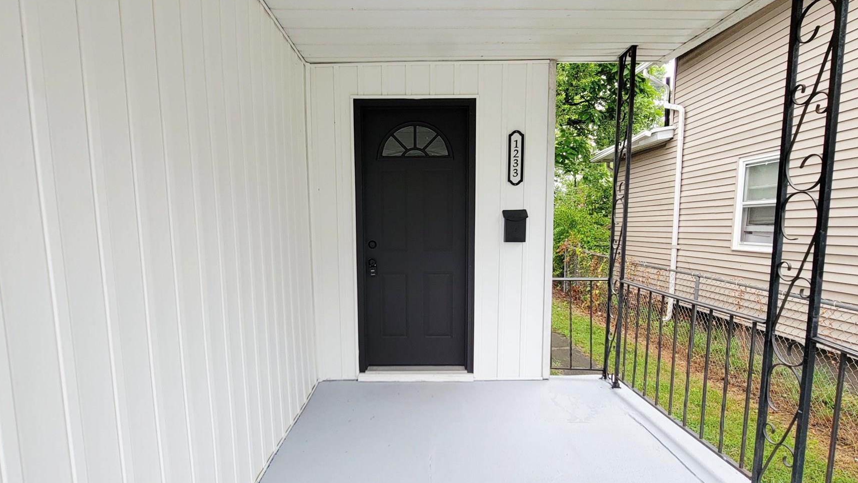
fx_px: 432
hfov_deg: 89.6
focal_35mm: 19
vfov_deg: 57.9
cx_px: 428
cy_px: 290
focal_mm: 2.2
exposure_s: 1/120
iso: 100
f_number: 2.2
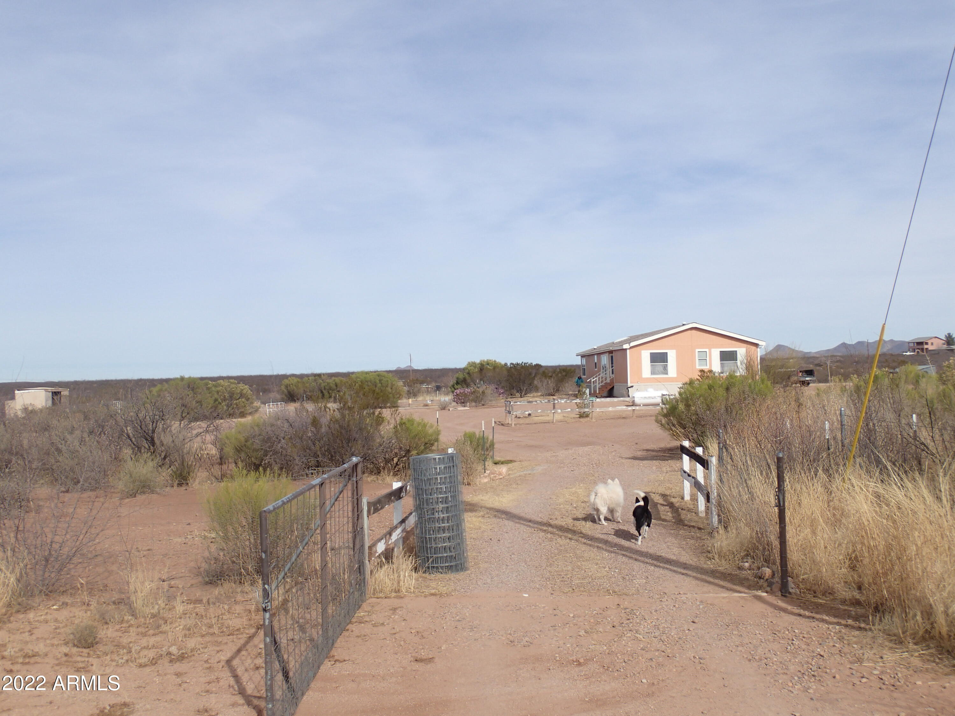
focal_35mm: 35
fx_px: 966
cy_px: 358
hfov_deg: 52.6
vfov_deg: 40.7
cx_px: 478
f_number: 10
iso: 100
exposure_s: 1/125
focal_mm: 6.42
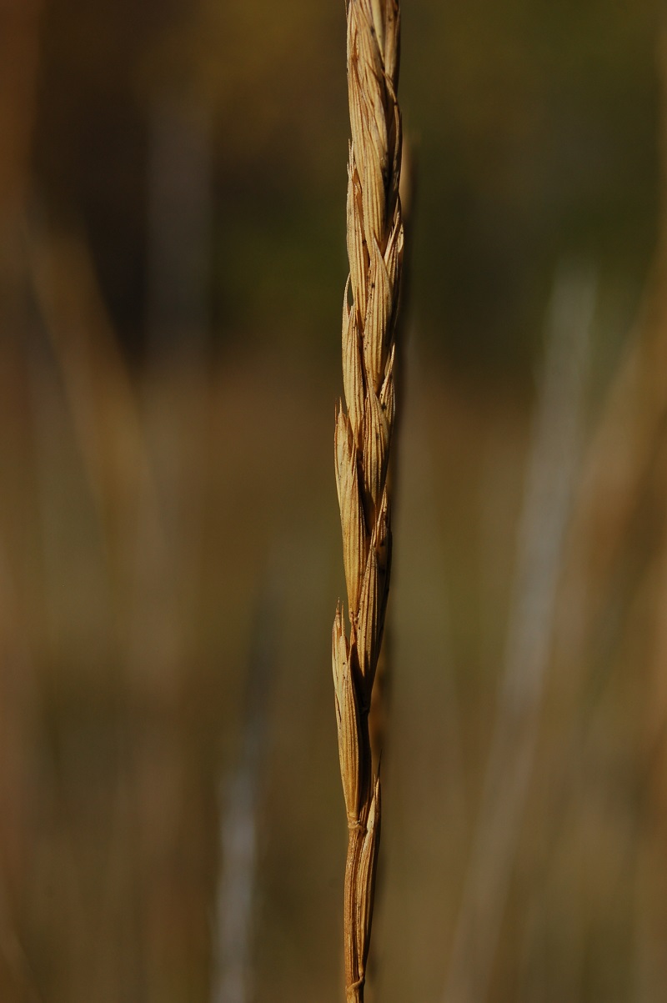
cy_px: 502
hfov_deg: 12.2
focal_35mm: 112
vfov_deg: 18.2
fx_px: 3132
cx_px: 334
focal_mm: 75
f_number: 8
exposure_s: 1/1000
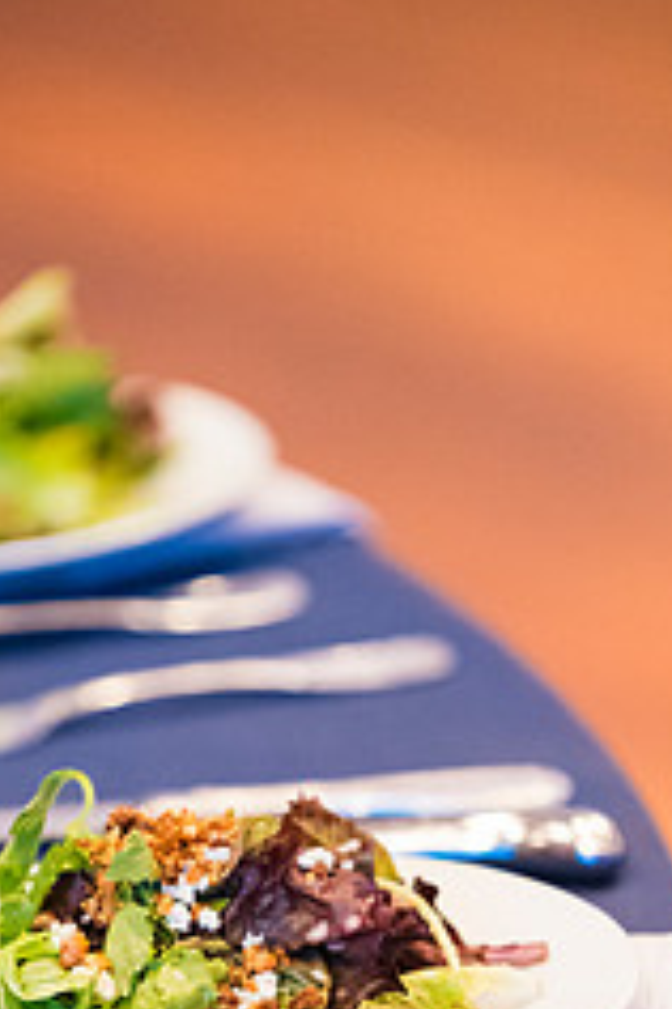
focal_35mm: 370
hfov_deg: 3.7
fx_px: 10359
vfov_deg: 5.6
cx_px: 217
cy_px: 941
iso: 6400
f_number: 2.8
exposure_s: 1/160
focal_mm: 195
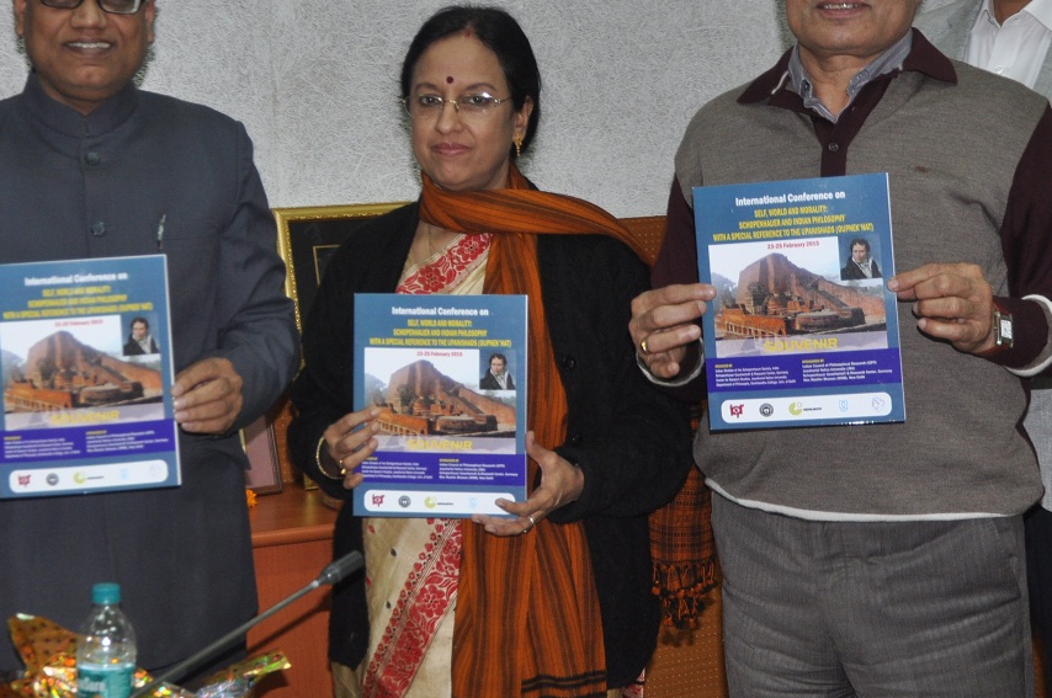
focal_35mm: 71
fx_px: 2072
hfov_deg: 28.3
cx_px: 336
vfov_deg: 19.1
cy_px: 245
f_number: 4
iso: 400
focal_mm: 26
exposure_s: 1/60
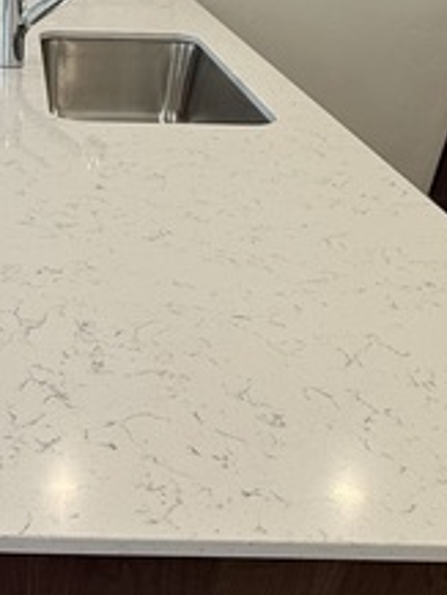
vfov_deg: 43.7
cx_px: 5
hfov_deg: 31.3
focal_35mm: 43
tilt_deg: -28.0
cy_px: 256
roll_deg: -0.9
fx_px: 740
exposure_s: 1/120
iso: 160
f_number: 2.2
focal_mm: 2.22
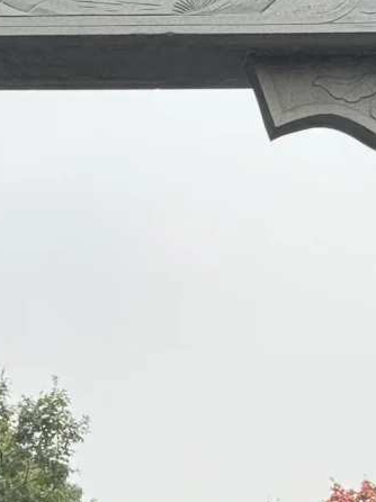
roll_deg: -2.4
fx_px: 2247
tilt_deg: +9.0
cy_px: 768
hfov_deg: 9.5
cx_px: -55
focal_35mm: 155
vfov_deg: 12.1
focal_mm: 6.76
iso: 100
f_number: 1.78
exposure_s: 1/60
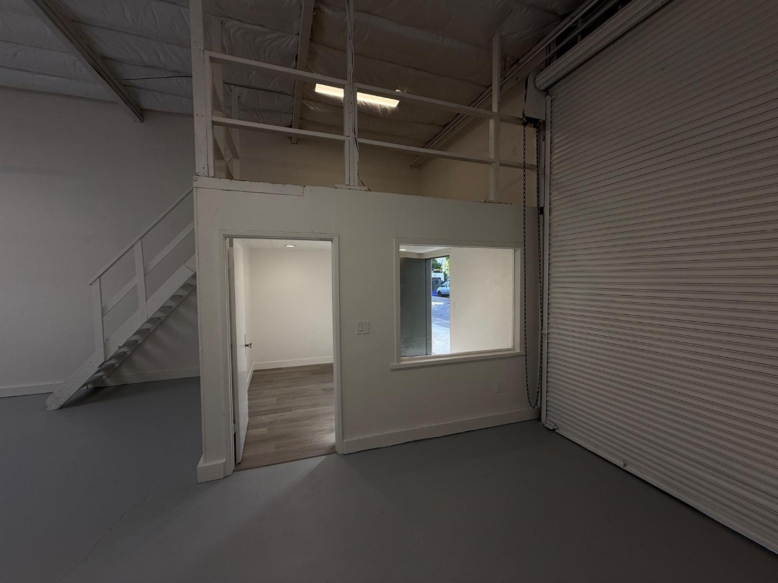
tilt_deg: -1.7
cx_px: 389
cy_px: 292
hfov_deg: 102.1
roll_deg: +1.0
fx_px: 315
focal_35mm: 14
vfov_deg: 85.7
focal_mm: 2.22
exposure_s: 1/169
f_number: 2.2
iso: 50
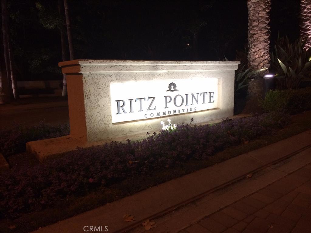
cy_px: 116
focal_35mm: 30
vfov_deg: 46.8
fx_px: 270
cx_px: 156
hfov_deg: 60.0
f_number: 2.2
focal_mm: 4.12
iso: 200
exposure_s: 1/30
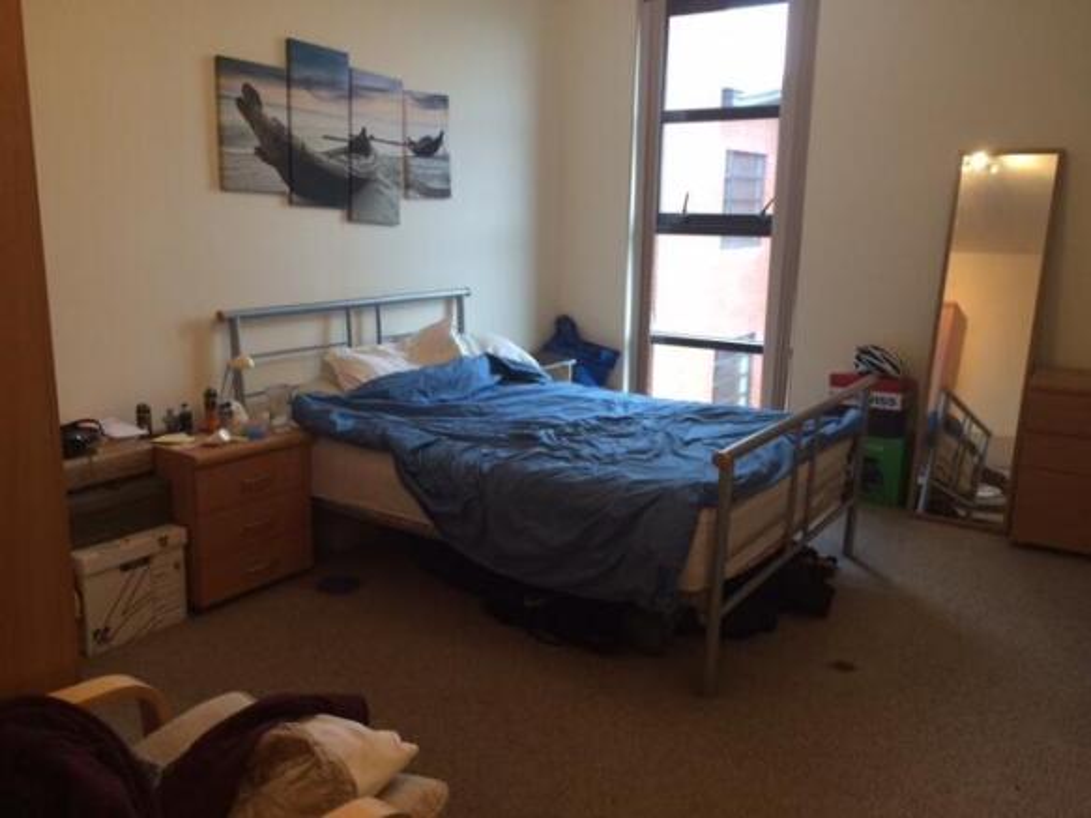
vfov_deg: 48.2
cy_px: 409
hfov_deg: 61.7
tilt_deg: -12.5
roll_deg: -1.3
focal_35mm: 29
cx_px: 546
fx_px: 914
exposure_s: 1/33
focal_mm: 4.15
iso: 160
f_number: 2.2
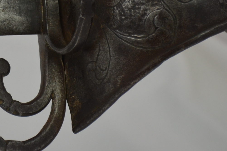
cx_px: 29
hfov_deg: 6.3
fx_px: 2054
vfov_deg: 4.2
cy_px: -4
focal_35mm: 326
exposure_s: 1/250
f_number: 5.6
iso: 720
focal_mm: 85
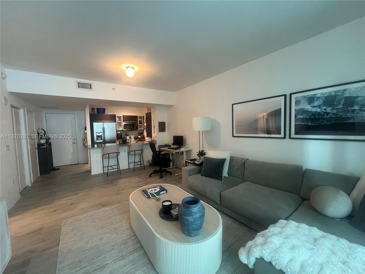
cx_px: 182
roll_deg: +1.9
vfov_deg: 89.9
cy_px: 137
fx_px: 137
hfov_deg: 106.2
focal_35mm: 13
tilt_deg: -3.7
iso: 320
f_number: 1.8
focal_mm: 1.57
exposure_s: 1/42
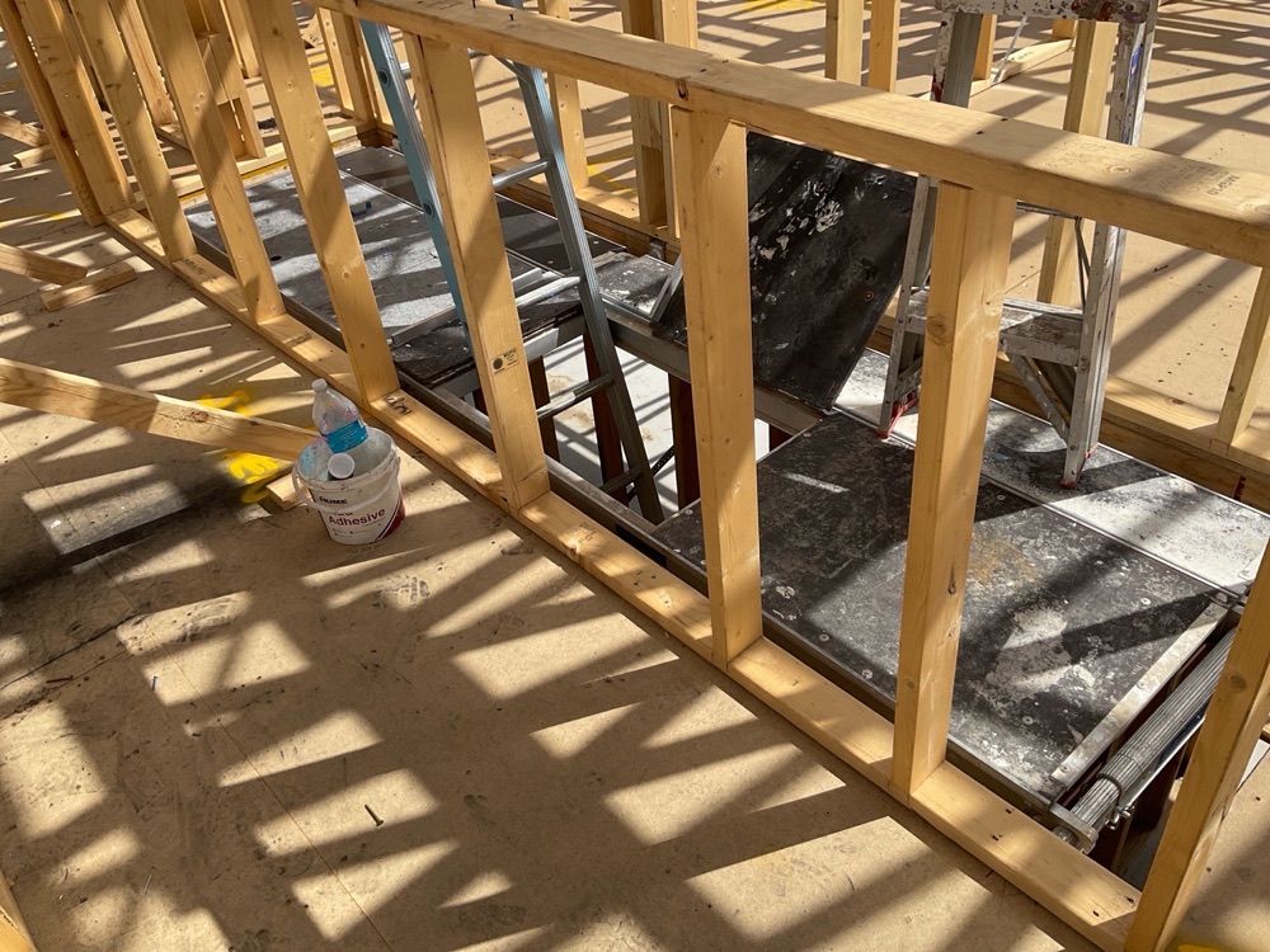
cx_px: 635
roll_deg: +7.4
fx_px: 1064
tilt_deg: -37.2
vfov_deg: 48.2
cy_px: 476
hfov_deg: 61.7
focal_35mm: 29
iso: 16
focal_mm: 3
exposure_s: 1/1984
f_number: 1.8
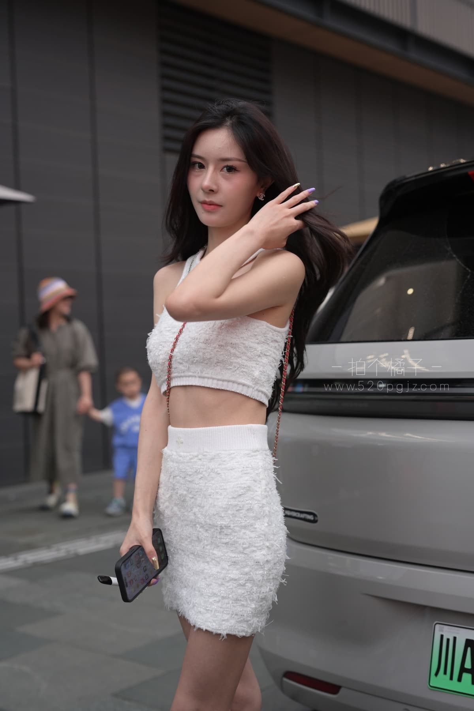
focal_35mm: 50
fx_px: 987
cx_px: 237
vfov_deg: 39.6
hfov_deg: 27.0
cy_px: 356
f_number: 2.8
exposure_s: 1/160
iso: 250
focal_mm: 50
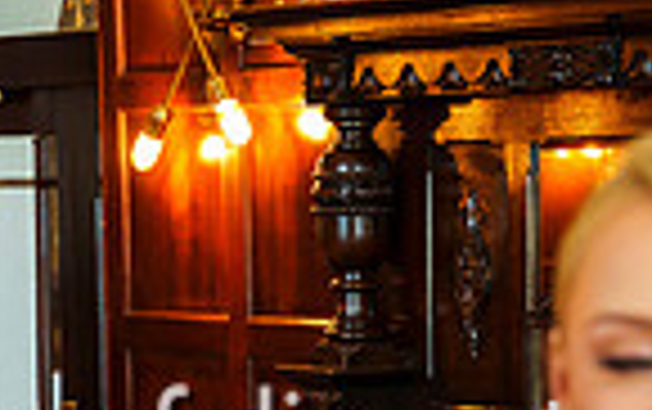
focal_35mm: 209
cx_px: 316
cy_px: 533
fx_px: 3718
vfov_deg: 6.3
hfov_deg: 10.0
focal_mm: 50
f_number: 3.5
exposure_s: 1/100
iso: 1600
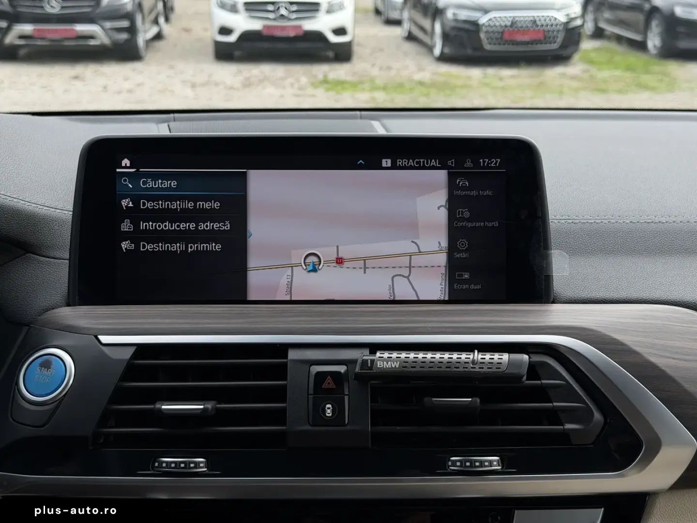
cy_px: 262
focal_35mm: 48
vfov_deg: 30.3
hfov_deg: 39.7
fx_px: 966
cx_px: 348
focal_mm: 6.76
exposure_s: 1/411
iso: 64
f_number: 1.78
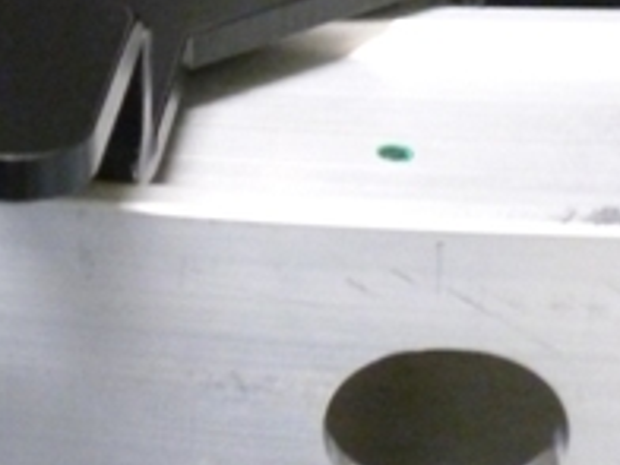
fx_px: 2042
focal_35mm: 114
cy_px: 82
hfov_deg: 15.8
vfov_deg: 12.9
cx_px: -316
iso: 640
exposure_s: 1/8
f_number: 3.3
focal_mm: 5
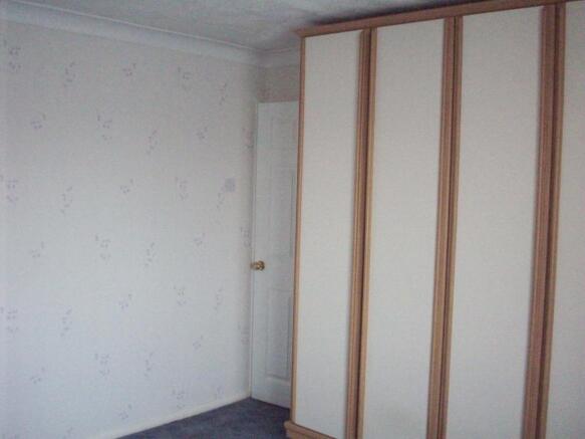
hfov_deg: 50.1
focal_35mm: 37
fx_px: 625
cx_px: 292
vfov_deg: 38.7
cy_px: 220
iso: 800
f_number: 2.8
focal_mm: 6.2
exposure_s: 1/38.9
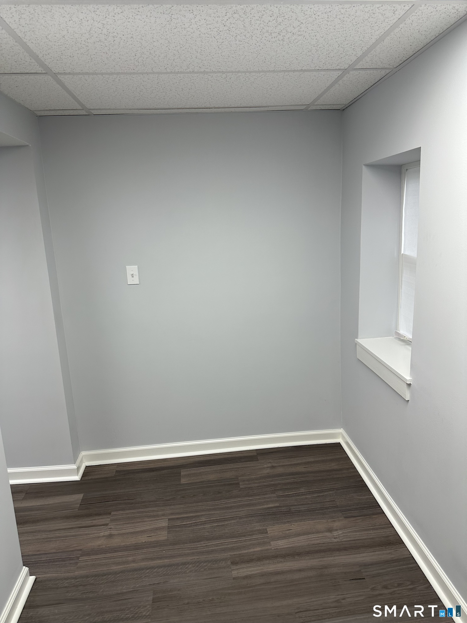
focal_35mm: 24
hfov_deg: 56.8
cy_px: 312
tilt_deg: -10.4
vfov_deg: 71.6
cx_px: 234
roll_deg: +1.8
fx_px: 432
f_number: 1.78
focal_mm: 6.86
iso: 100
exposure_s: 1/151
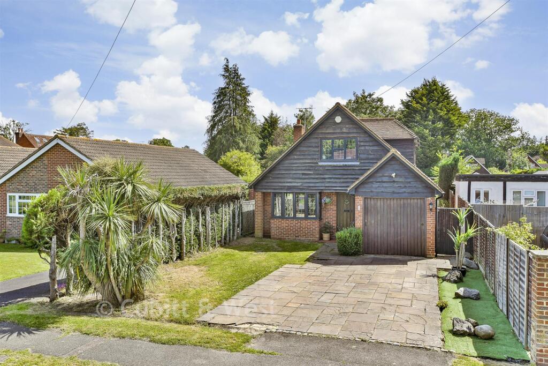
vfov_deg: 43.6
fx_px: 457
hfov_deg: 61.9
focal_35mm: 30
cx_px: 274
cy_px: 183
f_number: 10
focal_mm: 20
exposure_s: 1/50
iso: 125
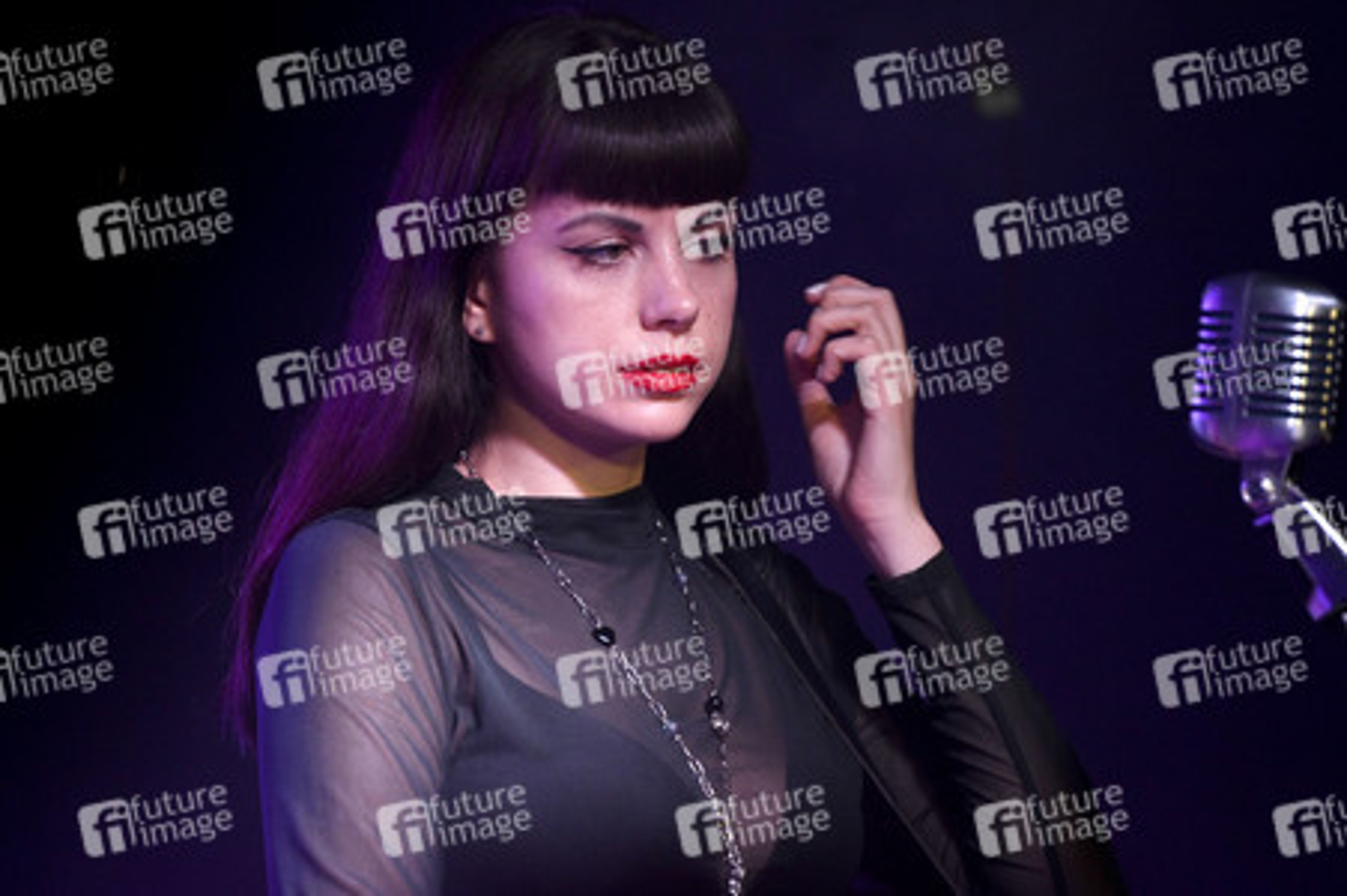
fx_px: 7478
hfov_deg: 10.3
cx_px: 674
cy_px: 448
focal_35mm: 200
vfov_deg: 6.9
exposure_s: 1/125
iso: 2000
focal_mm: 200
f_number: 3.2
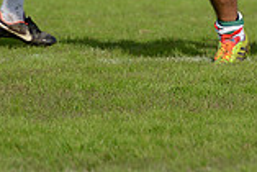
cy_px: -140
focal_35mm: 995
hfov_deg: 2.1
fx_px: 7110
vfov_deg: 1.4
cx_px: 210
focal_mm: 270
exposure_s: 1/1600
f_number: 4
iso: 400
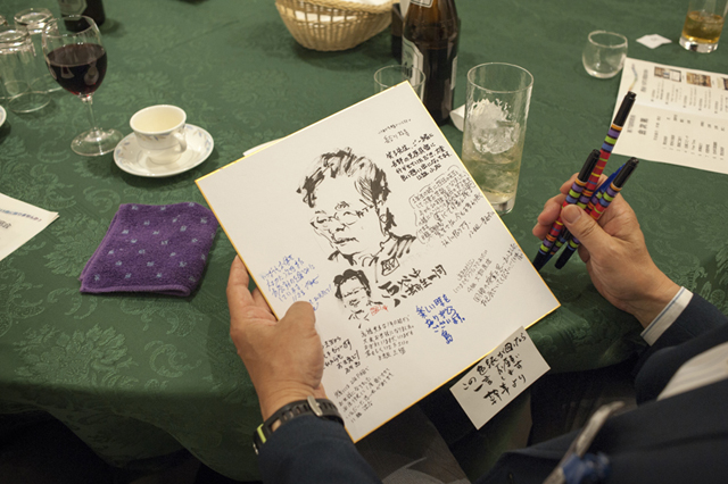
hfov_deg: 54.5
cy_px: 242
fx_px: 707
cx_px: 364
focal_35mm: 35
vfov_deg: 37.8
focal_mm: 35
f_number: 5.6
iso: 280
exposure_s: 1/100
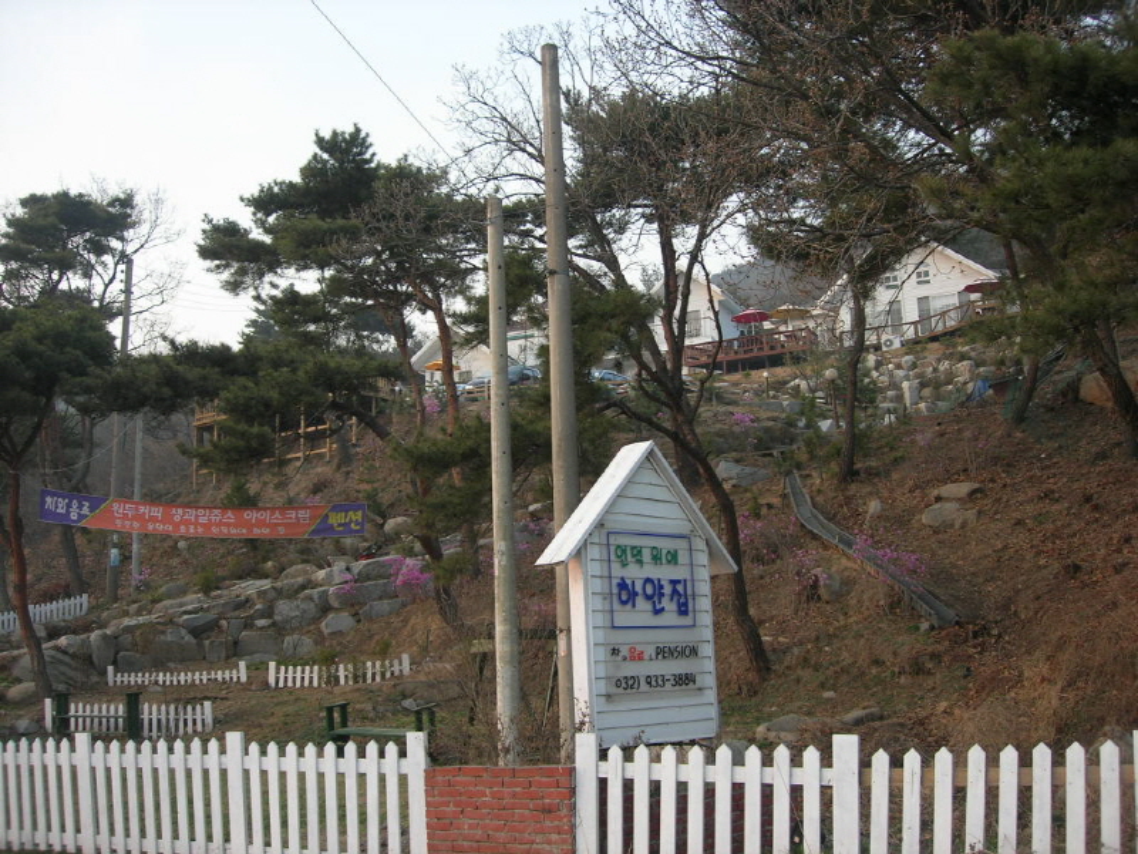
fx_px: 1249
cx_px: 569
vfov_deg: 37.7
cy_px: 427
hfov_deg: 49.0
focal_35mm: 38
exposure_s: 1/102
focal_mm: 7.8
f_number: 2.8
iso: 64
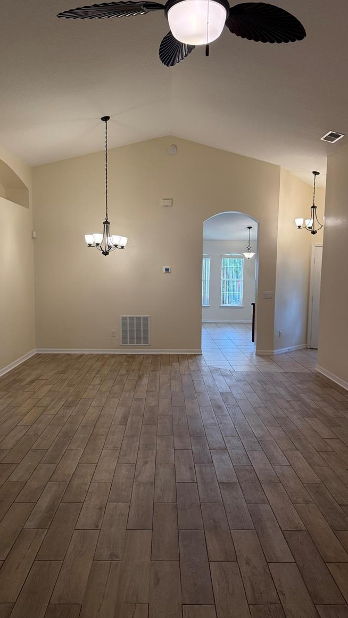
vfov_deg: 69.9
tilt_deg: -6.3
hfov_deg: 42.9
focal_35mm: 27
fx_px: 443
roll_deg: -1.0
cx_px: 170
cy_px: 311
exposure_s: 1/160
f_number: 1.78
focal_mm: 6.76
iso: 200
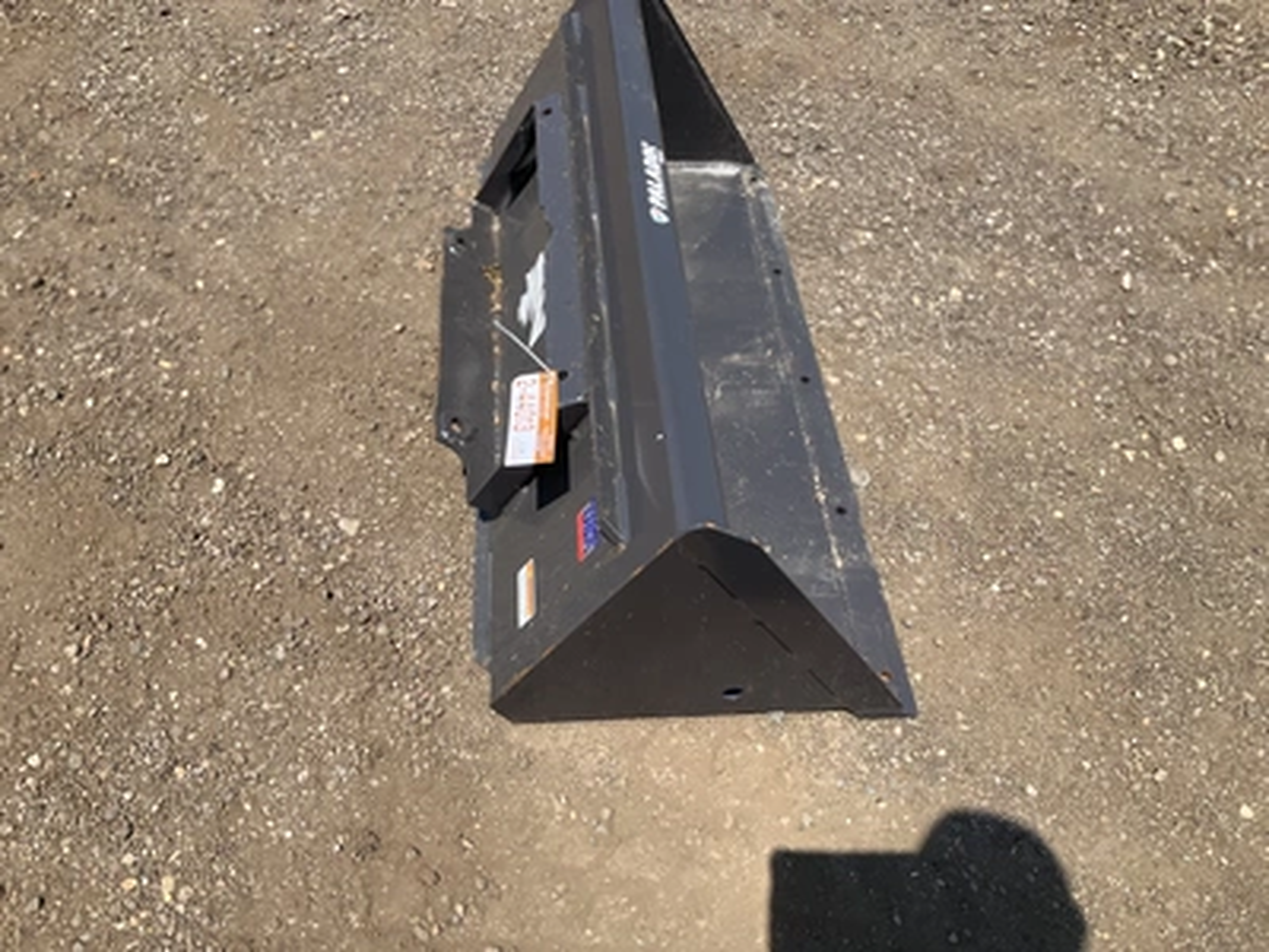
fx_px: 1063
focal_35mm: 29
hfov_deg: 61.7
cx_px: 634
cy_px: 476
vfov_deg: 48.2
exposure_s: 1/1626
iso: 25
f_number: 1.8
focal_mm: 3
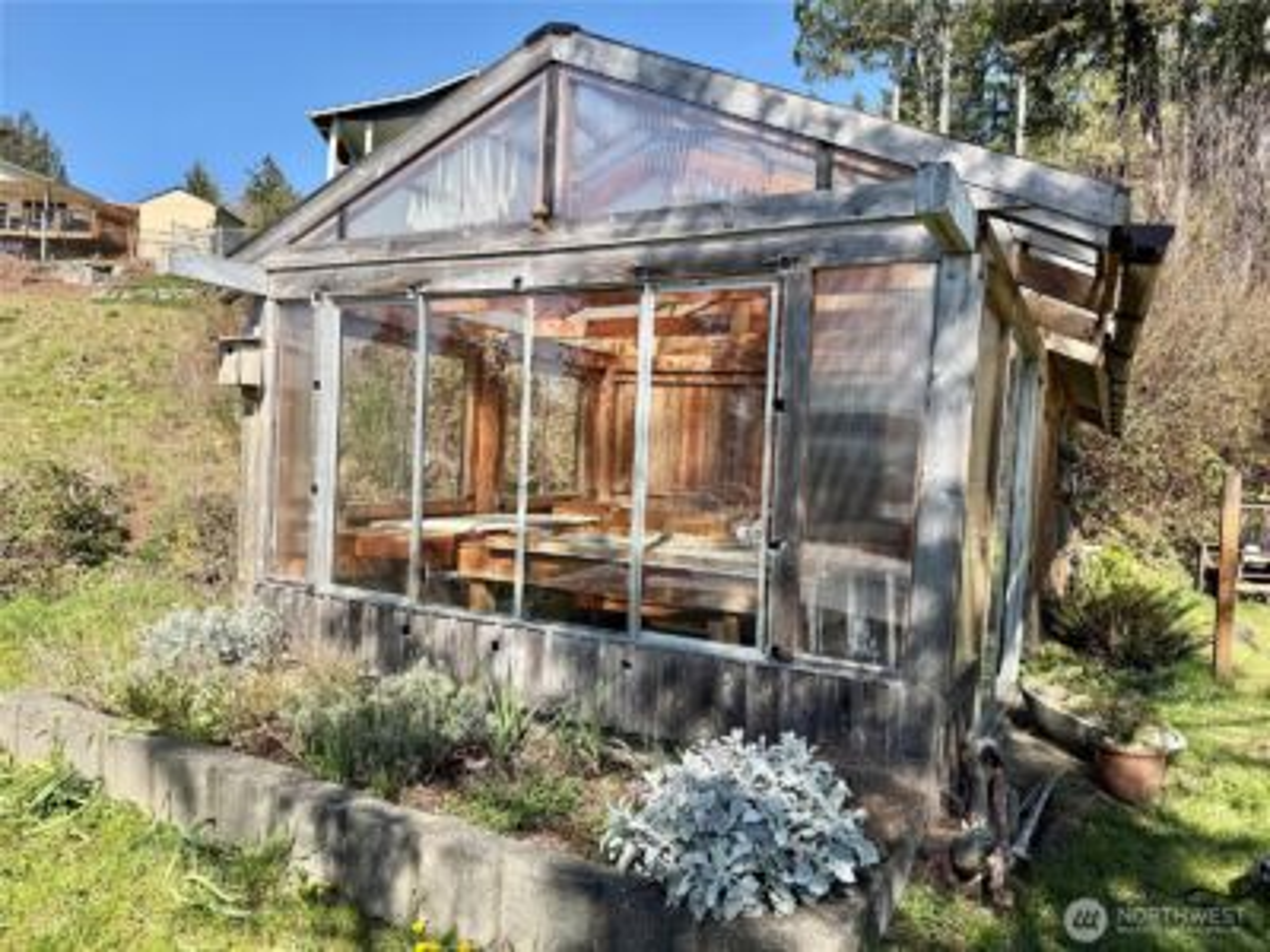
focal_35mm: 24
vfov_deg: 56.8
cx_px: 635
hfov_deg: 71.6
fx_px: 881
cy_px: 476
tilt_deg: -0.4
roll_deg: -2.5
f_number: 1.78
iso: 80
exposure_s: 1/2299
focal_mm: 6.76
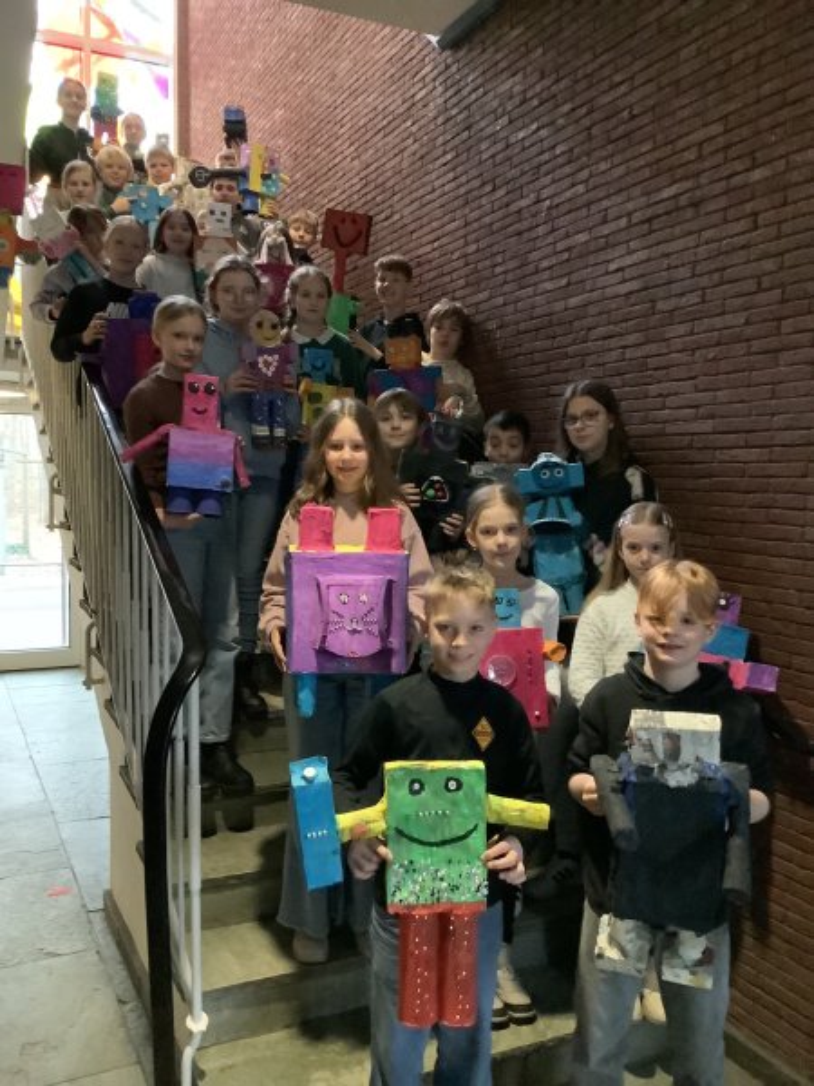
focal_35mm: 31
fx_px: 972
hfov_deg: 45.4
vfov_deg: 58.4
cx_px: 407
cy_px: 543
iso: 800
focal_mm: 3.3
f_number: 2.4
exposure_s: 1/17
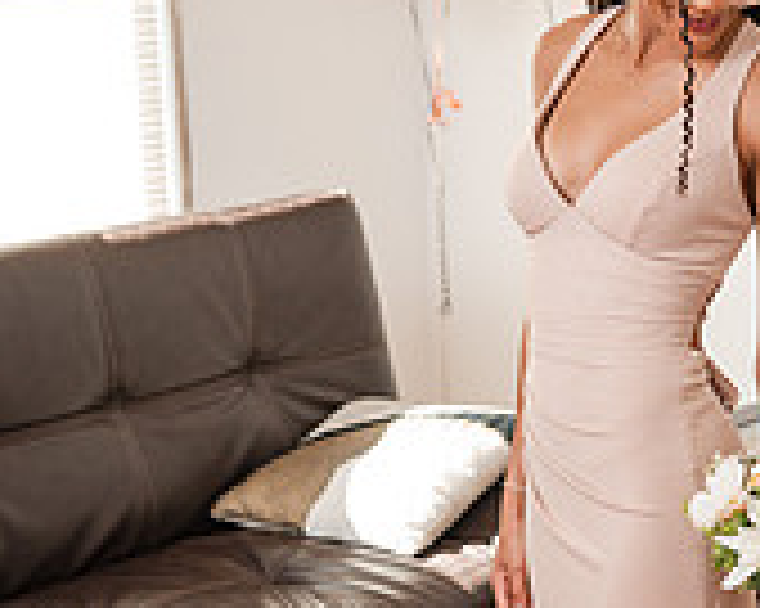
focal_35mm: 100
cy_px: 455
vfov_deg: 15.3
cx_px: 634
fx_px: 2248
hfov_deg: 19.0
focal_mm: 40
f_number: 3.2
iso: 1000
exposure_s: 1/250
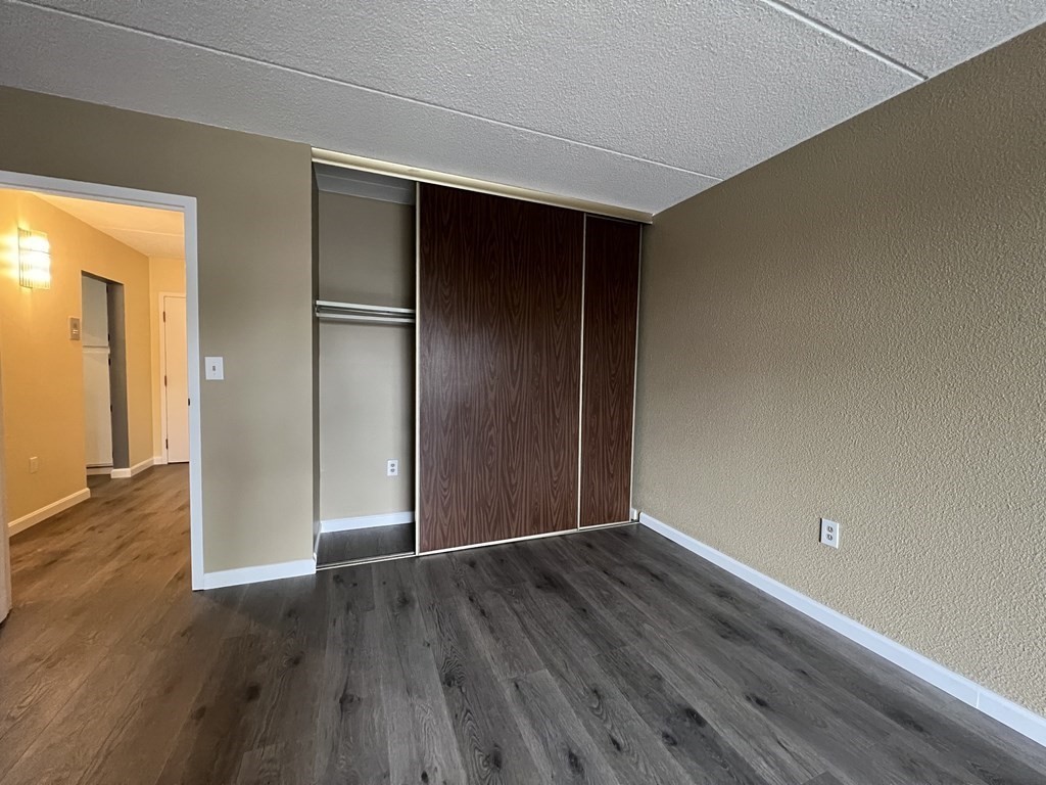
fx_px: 393
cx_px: 523
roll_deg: -1.3
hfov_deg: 106.2
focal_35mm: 13
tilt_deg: -3.8
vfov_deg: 89.9
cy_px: 392
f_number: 1.8
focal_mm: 1.57
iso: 800
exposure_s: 1/60
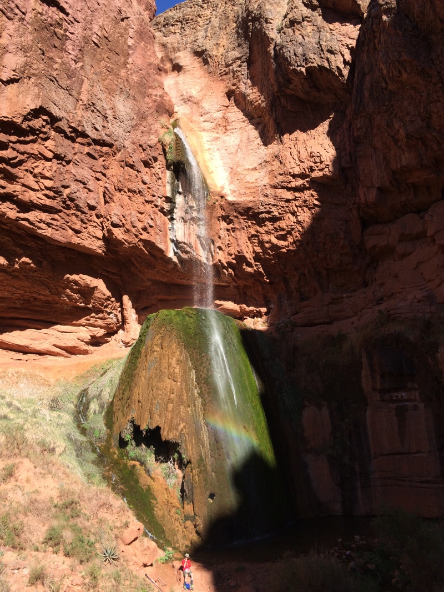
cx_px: 222
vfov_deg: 61.6
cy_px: 296
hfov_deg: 48.2
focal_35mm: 29
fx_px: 496
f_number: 2.2
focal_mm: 4.15
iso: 32
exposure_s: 1/1172
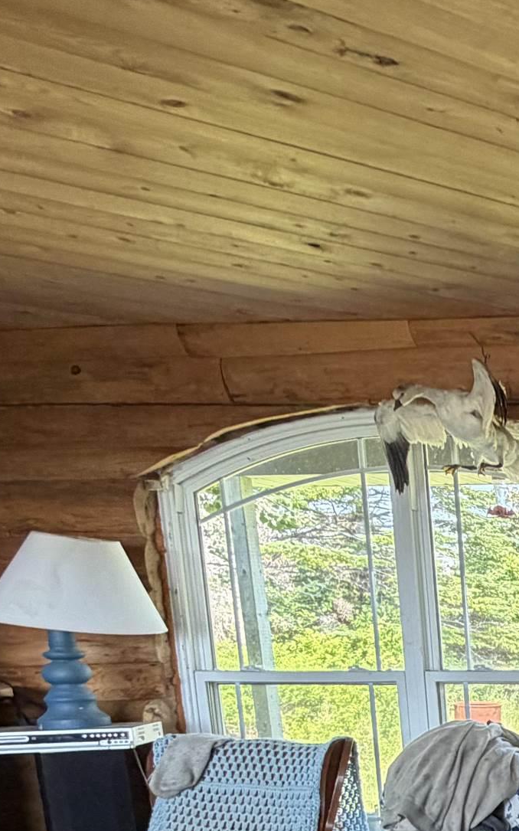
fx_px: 951
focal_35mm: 42
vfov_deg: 42.4
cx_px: 920
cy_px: 780
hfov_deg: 21.2
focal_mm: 2.22
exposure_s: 1/121
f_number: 2.2
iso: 250
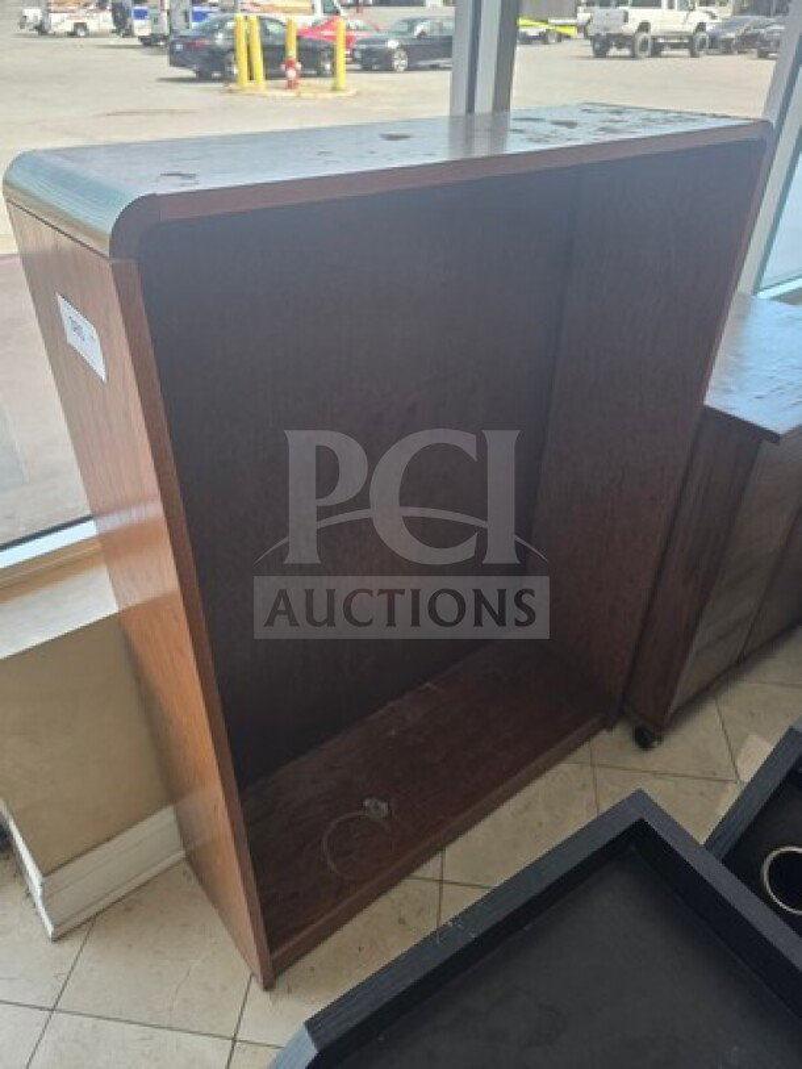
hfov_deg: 58.9
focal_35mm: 23
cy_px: 534
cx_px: 401
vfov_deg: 73.9
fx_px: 710
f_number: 1.7
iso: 125
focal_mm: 6.3
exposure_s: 1/120
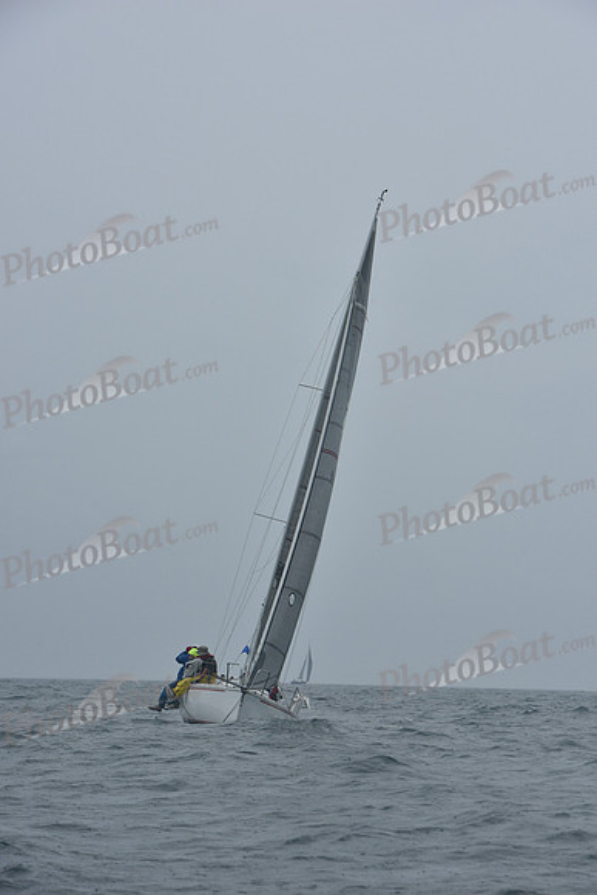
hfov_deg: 11.8
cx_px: 298
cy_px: 448
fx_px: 2884
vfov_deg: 17.6
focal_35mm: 116
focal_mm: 116
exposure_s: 1/1000
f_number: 9
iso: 320
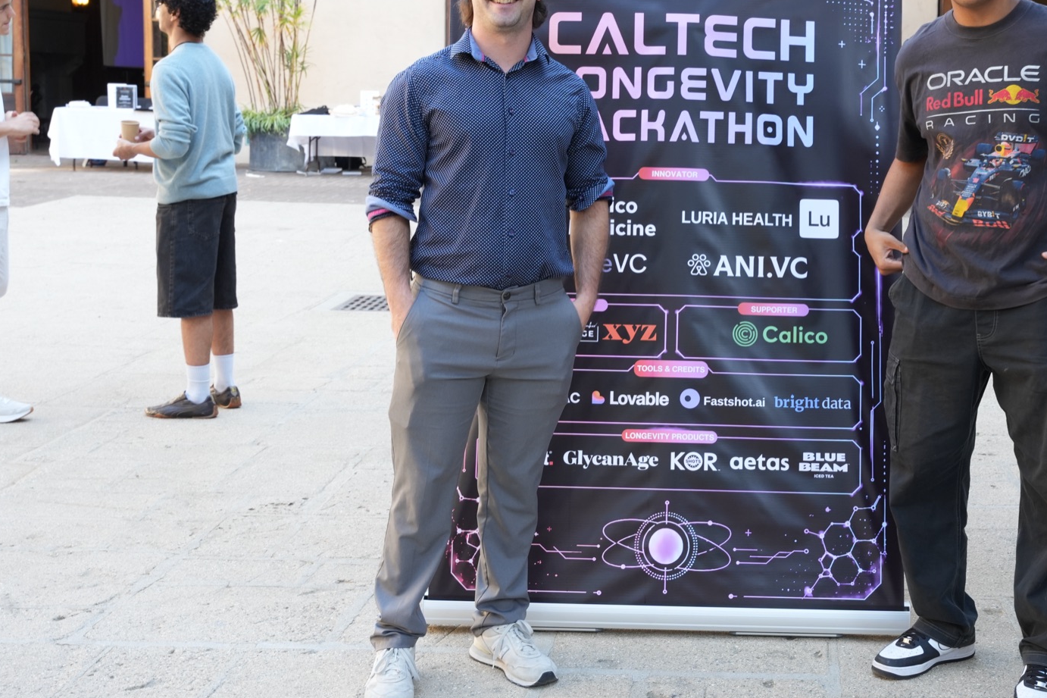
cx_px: 699
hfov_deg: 35.3
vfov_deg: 24.1
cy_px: 252
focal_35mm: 56
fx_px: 1629
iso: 640
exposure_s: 1/50
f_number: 8
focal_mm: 38.7
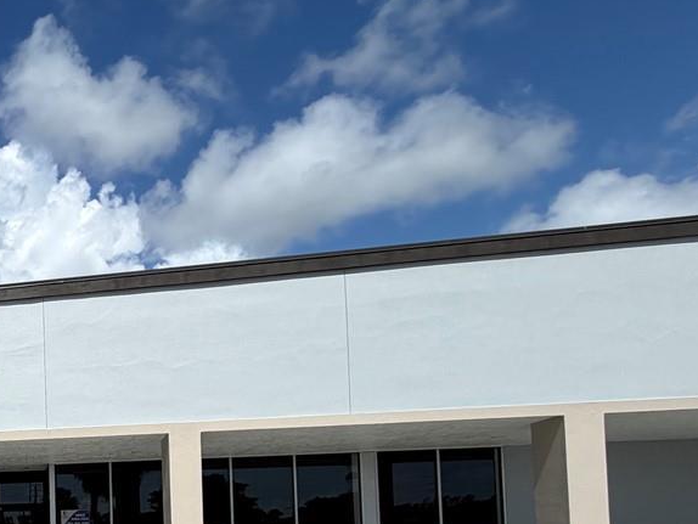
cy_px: 512
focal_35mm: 39
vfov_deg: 33.9
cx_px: -209
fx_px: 787
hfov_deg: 34.2
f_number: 2.2
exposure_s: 1/2024
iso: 20
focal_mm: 2.22
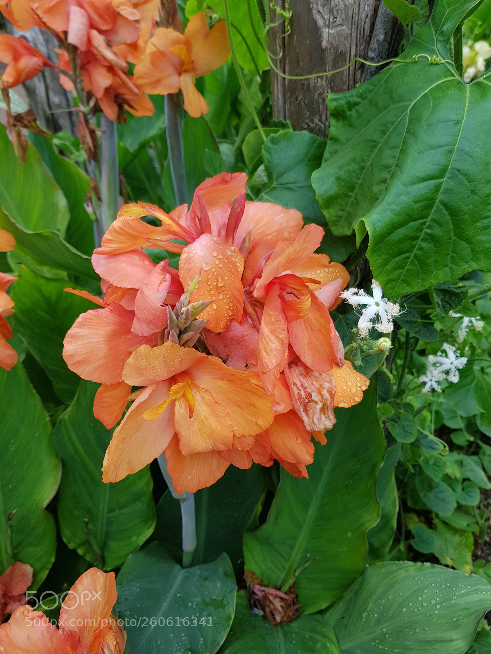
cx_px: 246
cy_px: 327
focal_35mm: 26
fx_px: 492
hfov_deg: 53.1
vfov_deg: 67.3
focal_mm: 4.2
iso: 40
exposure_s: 1/256
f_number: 1.7
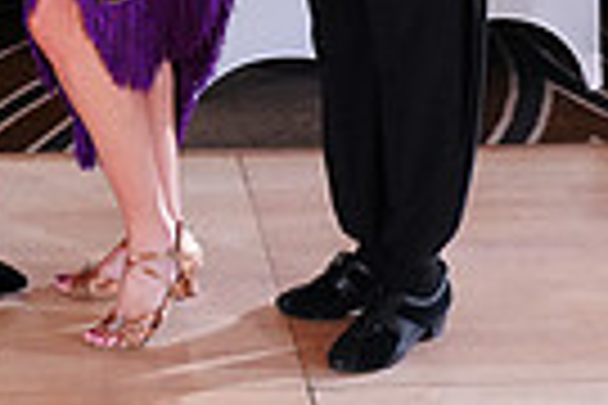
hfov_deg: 17.4
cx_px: 90
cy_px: -326
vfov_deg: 11.0
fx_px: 1959
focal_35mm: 116
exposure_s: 1/200
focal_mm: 27
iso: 5000
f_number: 4
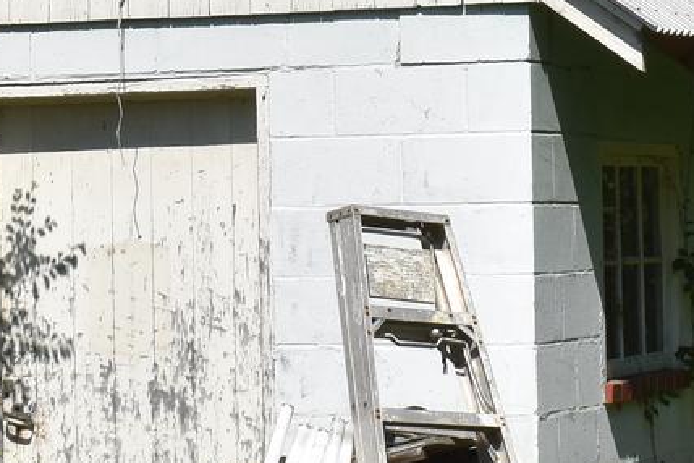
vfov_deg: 7.3
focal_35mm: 186
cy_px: -46
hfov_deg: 11.0
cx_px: 493
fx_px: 3585
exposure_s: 1/200
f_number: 13
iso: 100
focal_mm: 26
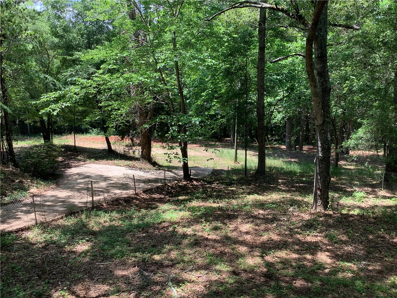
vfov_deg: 45.4
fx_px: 356
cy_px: 149
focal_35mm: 31
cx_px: 198
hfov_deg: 58.4
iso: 25
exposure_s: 1/159
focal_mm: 3.3
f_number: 2.4
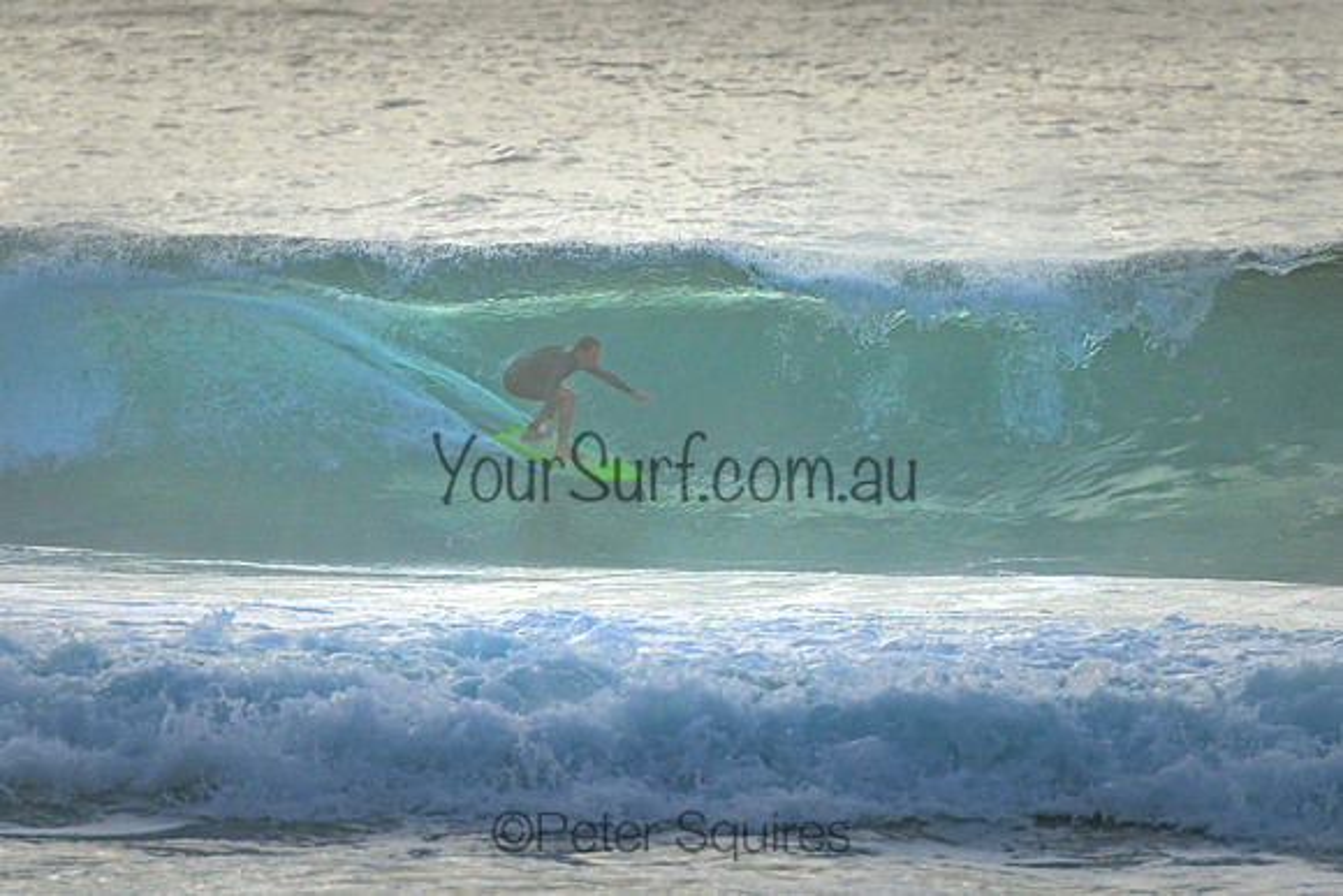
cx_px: 646
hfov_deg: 3.7
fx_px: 20514
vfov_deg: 2.5
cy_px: 401
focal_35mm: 550
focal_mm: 400
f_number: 5.6
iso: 800
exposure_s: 1/2000
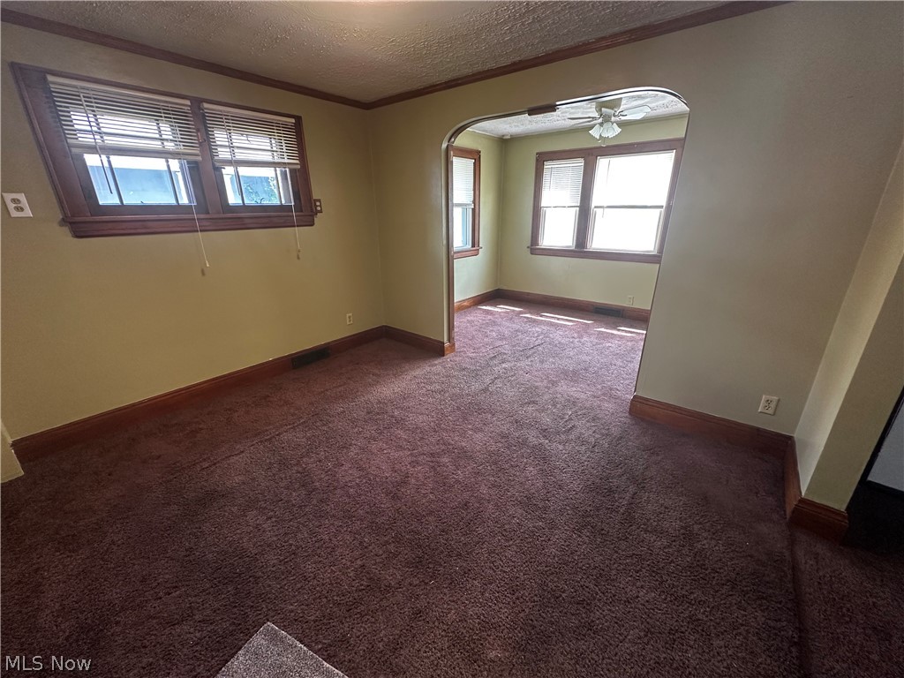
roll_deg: +0.2
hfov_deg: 102.1
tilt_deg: -19.4
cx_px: 452
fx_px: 366
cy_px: 339
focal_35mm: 14
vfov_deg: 85.7
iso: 200
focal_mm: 2.22
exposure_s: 1/60
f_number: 2.2
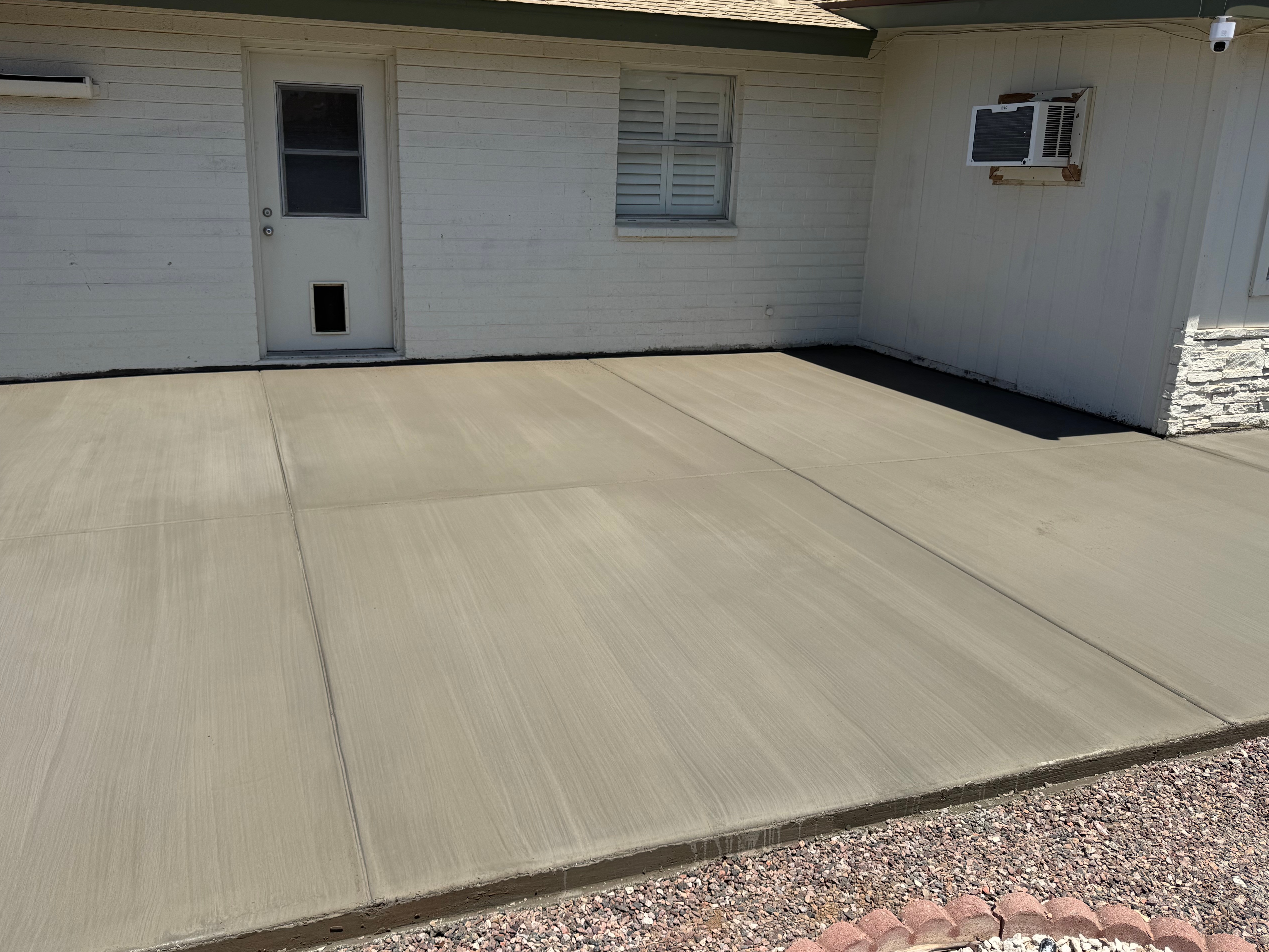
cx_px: 587
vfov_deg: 51.3
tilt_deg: -14.2
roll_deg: -0.5
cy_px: 435
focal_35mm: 27
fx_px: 990
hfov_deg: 65.2
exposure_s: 1/5814
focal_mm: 6.76
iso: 80
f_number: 1.78
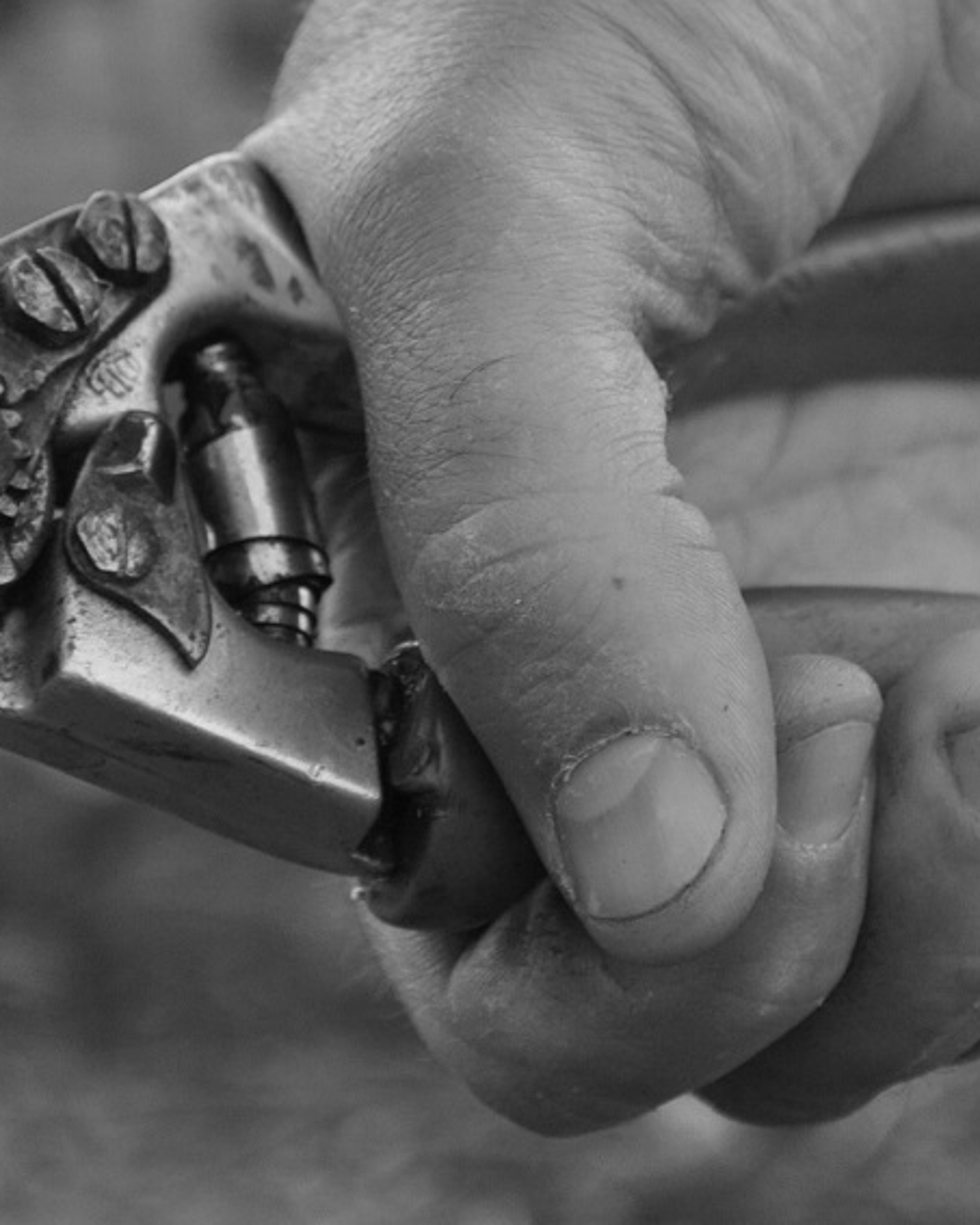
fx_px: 5183
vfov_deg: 13.4
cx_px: 400
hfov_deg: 10.8
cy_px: 391
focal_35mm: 143
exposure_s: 1/30
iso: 900
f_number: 5.3
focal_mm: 48
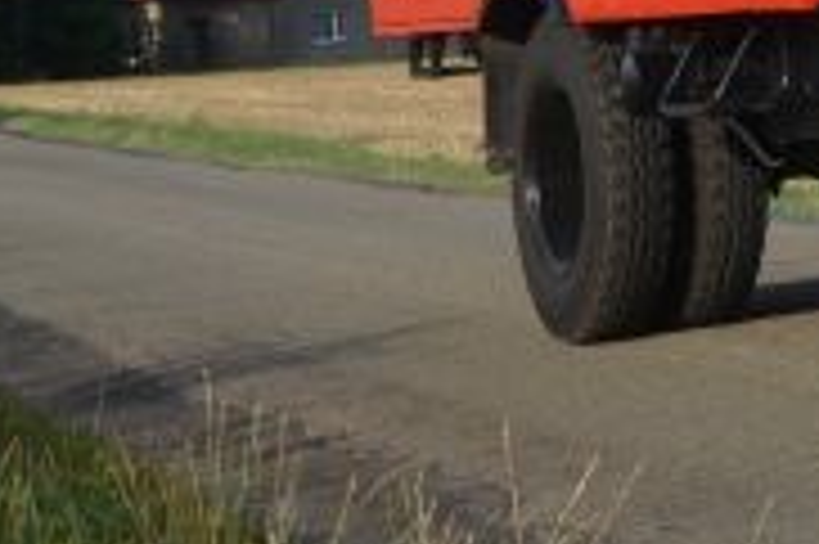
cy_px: -243
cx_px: 1534
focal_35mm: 145
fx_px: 3296
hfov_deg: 12.7
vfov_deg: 9.2
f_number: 8
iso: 140
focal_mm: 22
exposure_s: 1/250
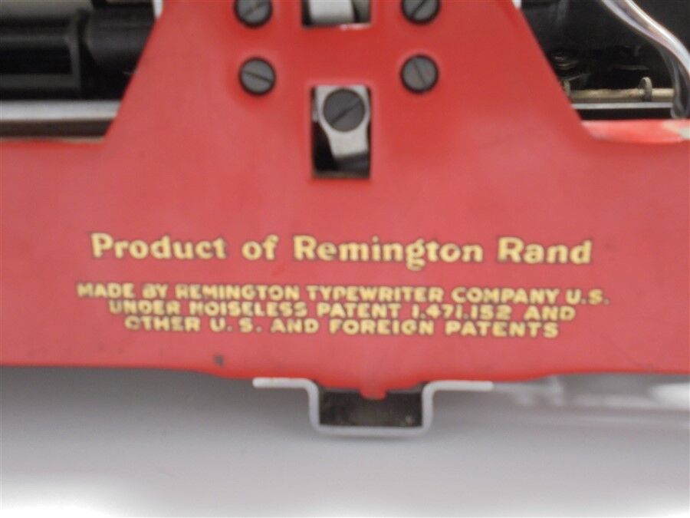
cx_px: 345
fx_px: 757
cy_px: 259
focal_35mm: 38
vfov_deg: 37.7
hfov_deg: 49.0
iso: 250
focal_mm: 6.9
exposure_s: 1/30
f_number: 4.2
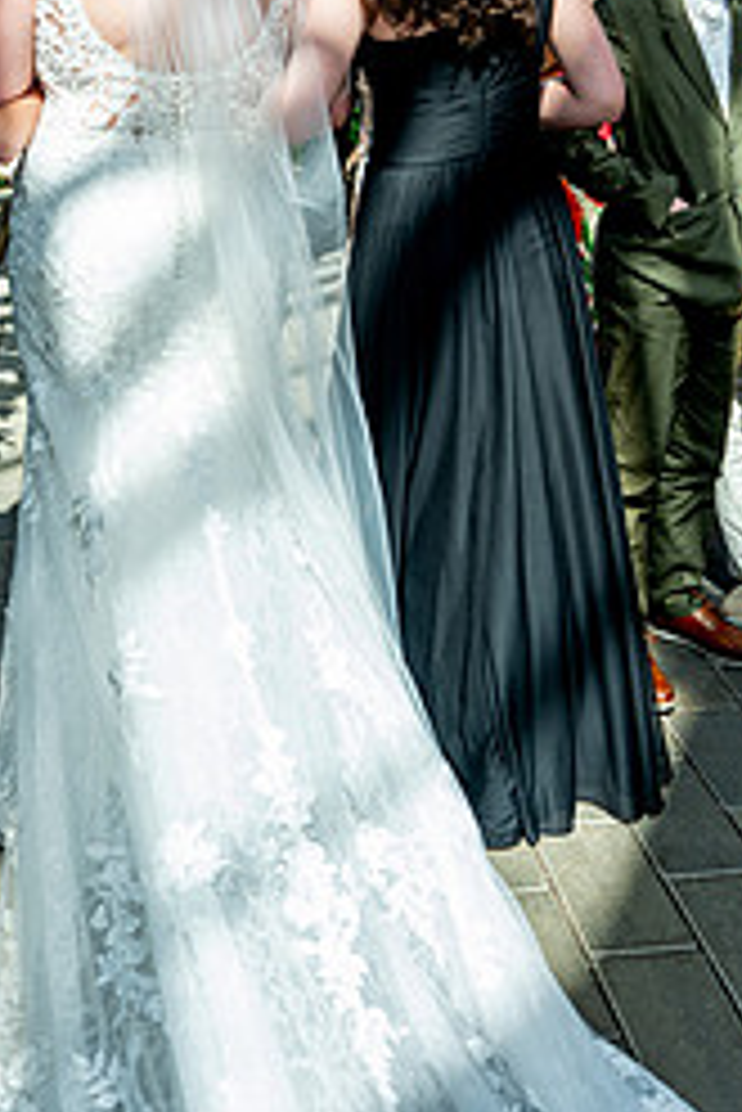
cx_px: 261
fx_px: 1574
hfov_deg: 26.4
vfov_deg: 36.8
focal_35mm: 51
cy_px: 149
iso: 100
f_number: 2.8
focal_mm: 28
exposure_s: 1/500
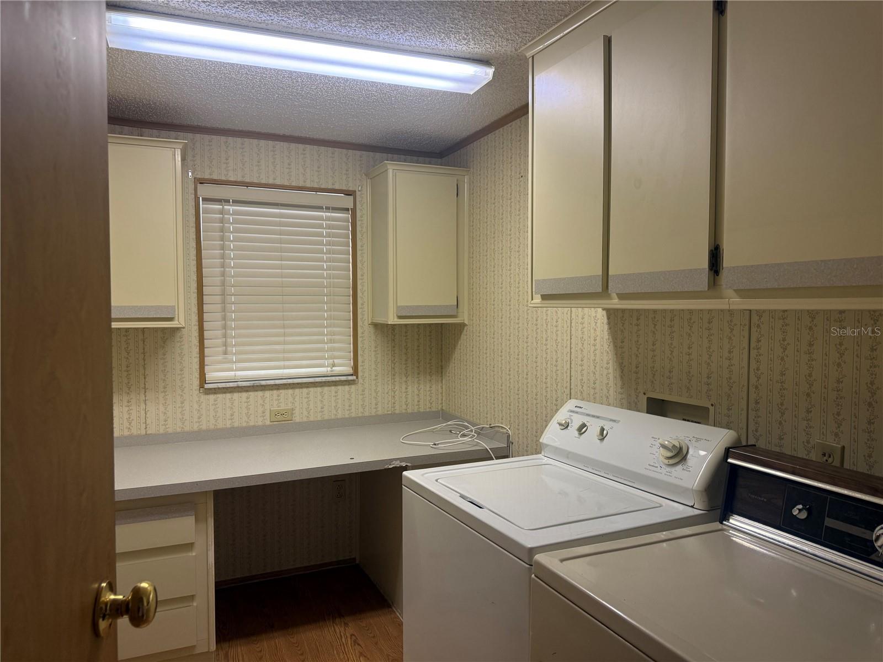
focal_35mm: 24
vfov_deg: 56.8
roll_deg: +0.5
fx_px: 612
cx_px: 442
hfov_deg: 71.6
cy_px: 331
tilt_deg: -2.3
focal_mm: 6.76
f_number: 1.78
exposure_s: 1/120
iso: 160
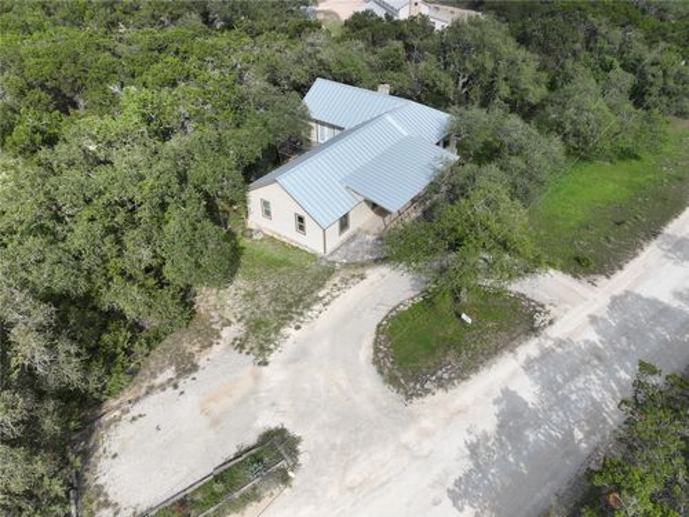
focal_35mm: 24
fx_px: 478
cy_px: 258
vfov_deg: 56.8
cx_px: 344
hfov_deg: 71.6
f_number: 3.5
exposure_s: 1/2000
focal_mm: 12.29
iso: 100
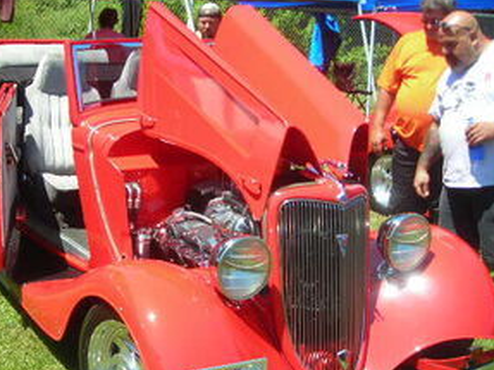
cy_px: 167
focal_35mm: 53
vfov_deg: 27.5
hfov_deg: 35.7
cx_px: 153
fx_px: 756
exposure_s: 1/286
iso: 50
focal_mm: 6.3
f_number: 3.2
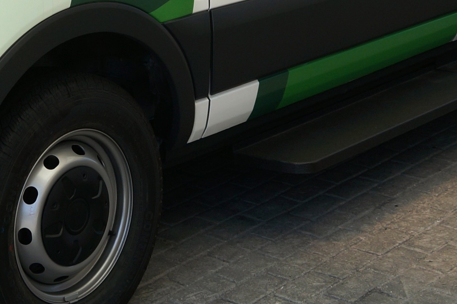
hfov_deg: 19.5
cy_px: -159
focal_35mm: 103
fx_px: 1306
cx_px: 46
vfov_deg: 12.6
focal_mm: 20
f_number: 6.3
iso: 100
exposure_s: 1/200
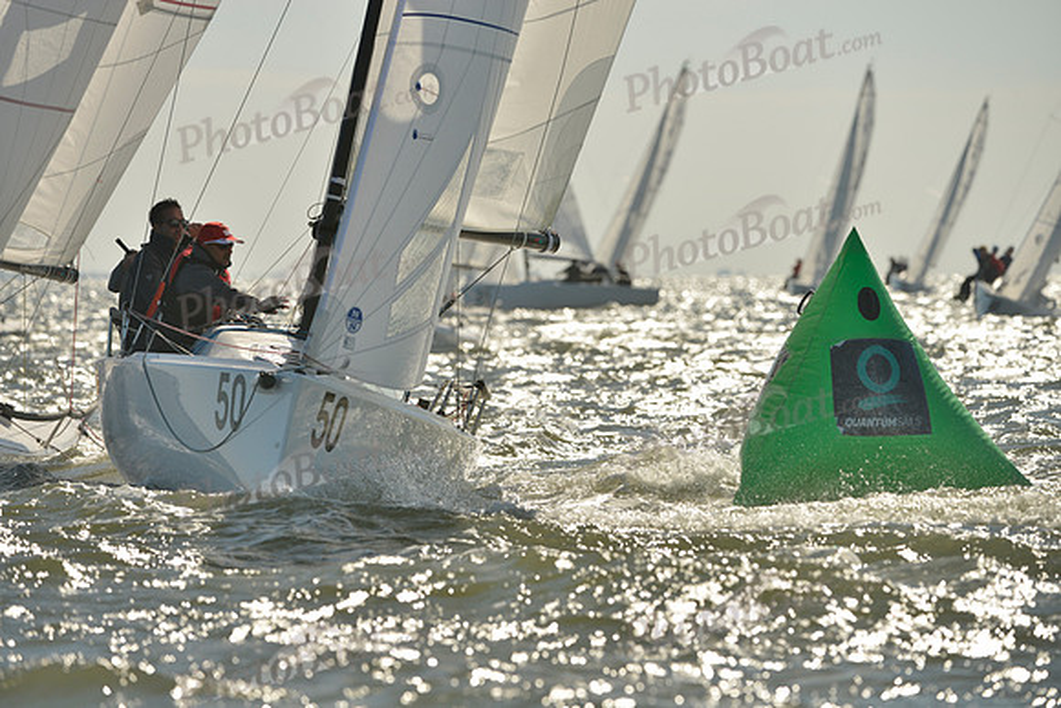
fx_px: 8843
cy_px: 354
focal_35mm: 300
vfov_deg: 4.6
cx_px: 530
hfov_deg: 6.9
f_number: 6.3
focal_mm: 300
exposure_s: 1/1600
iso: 200
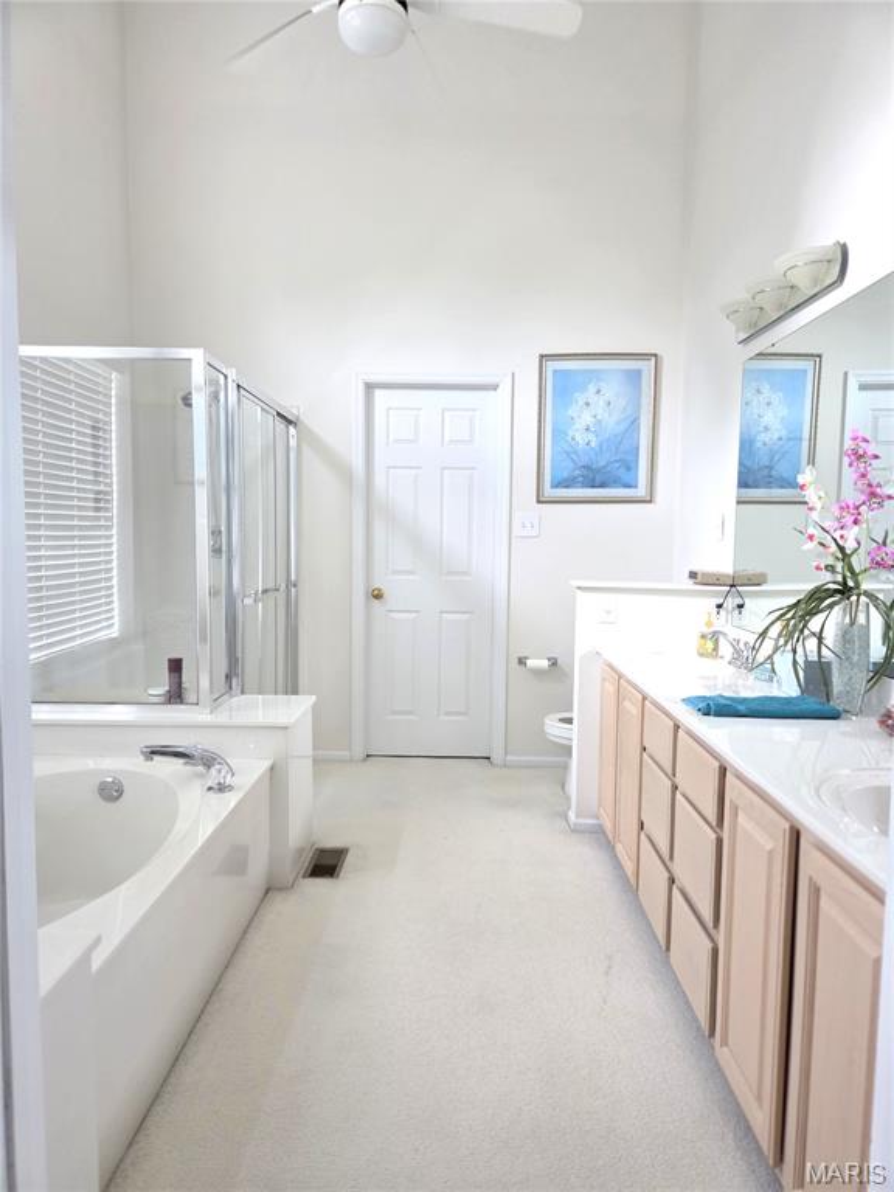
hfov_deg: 58.9
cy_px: 596
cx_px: 447
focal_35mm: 23
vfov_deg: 73.9
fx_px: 792
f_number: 1.8
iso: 500
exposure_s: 1/240
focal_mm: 5.4
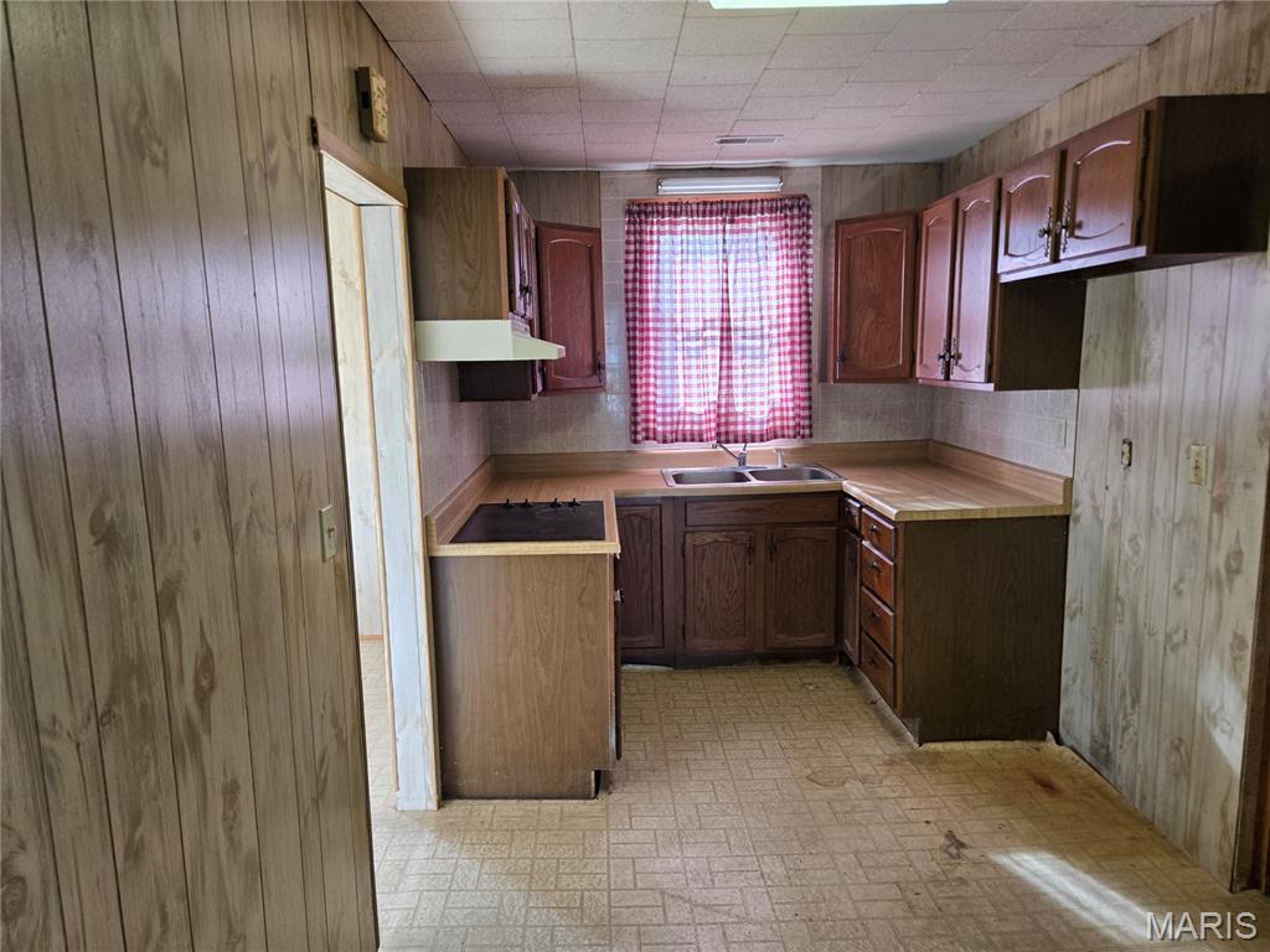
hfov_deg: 73.9
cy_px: 476
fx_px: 844
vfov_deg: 58.9
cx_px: 635
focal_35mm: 23
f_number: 1.8
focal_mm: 5.4
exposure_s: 1/120
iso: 125
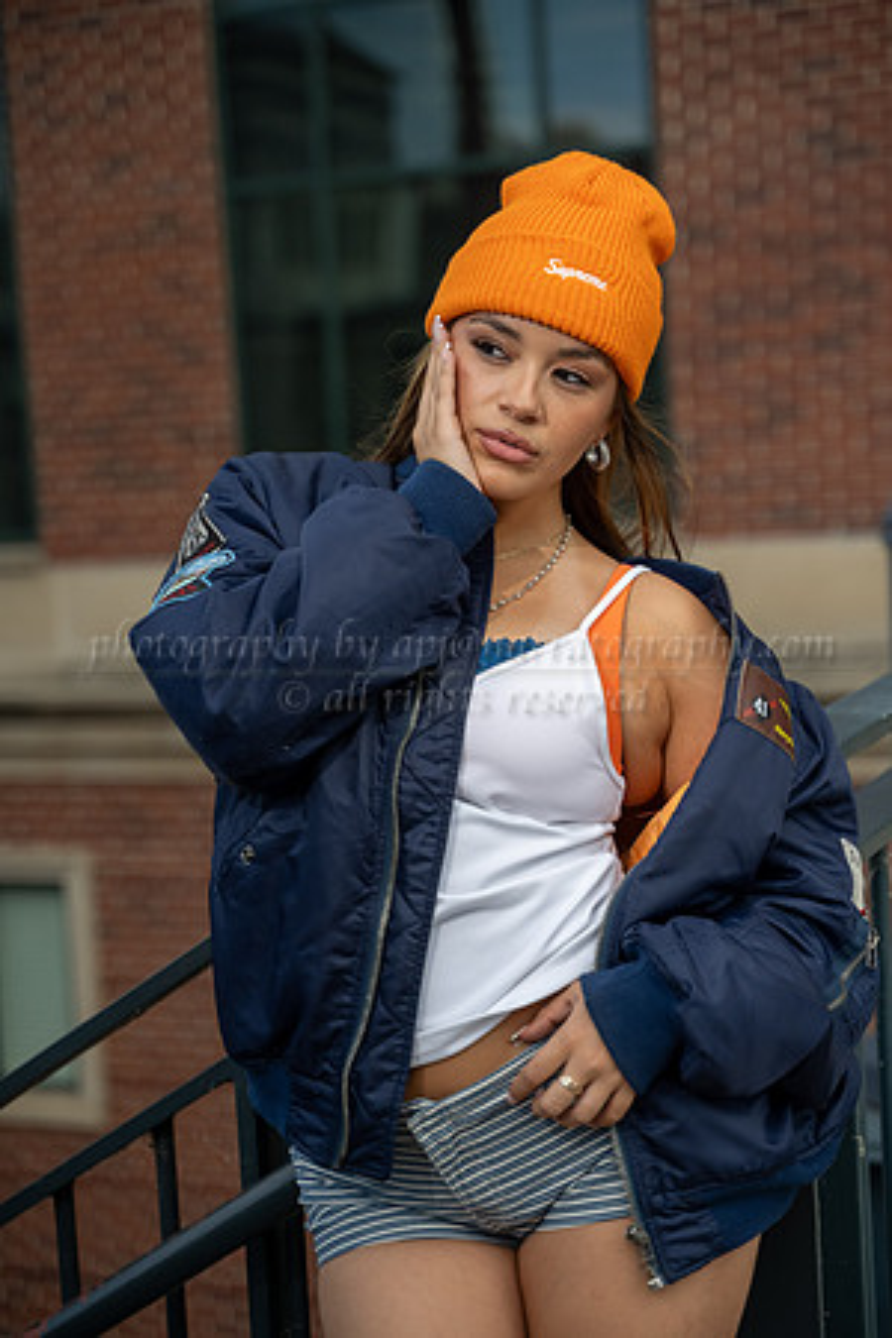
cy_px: 669
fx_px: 2378
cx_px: 446
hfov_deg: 21.2
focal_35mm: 64
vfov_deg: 31.4
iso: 400
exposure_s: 1/5000
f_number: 2.8
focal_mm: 64
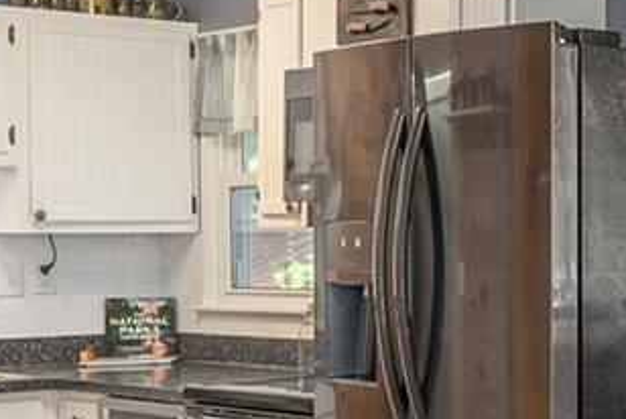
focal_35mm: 93
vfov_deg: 14.7
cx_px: 1049
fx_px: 1619
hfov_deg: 18.3
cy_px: 252
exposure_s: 1/100
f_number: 8
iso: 320
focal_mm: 14
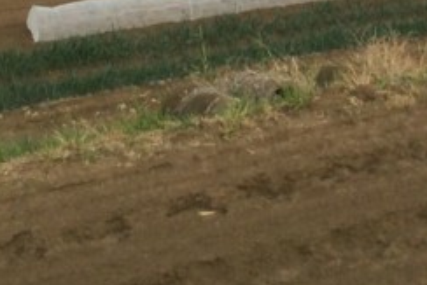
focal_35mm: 109
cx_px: 292
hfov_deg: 18.7
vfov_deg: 11.5
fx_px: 1294
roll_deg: +1.2
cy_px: -266
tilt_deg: -7.9
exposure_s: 1/880
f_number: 2.4
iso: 32
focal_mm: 3.3
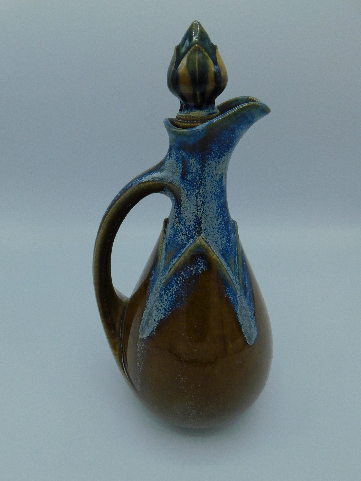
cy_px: 240
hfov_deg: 58.9
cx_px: 180
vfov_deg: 73.9
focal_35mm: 23
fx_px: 320
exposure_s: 1/1000
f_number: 3
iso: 125
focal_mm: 4
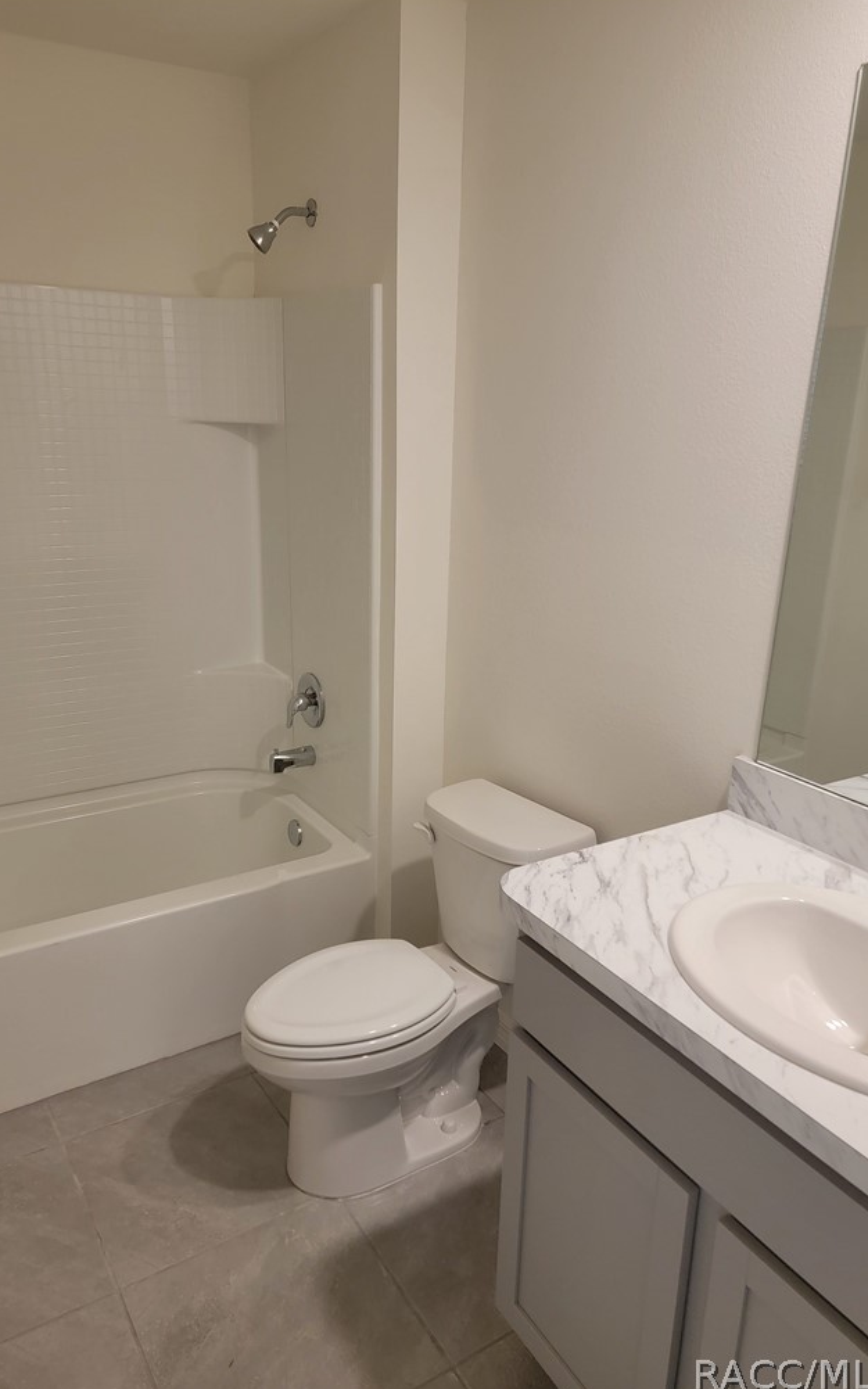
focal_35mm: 26
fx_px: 984
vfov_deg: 70.4
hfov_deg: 47.6
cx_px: 416
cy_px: 697
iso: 320
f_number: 1.8
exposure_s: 1/120
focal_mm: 6.7
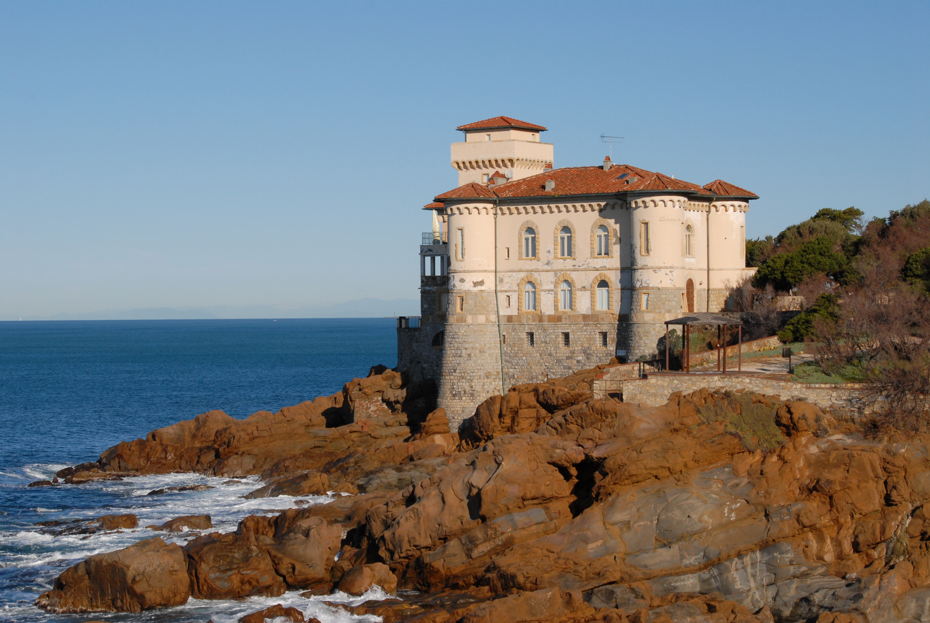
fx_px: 2134
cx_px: 465
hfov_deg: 24.6
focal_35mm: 82
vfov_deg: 16.6
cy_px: 312
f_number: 13
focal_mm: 55
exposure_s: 1/320
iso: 250
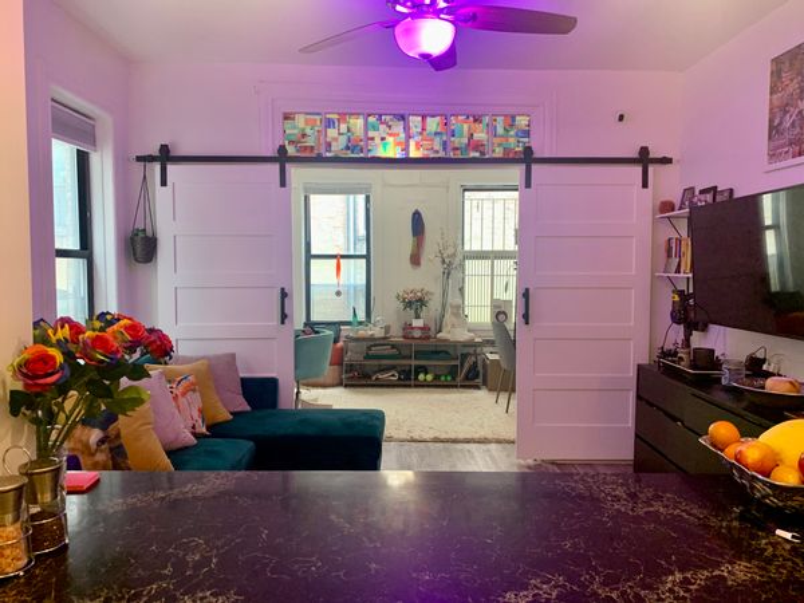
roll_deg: -0.5
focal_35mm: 26
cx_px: 402
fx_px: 604
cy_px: 302
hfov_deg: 67.3
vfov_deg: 53.1
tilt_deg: -3.0
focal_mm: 4.25
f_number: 1.8
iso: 250
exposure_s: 1/42
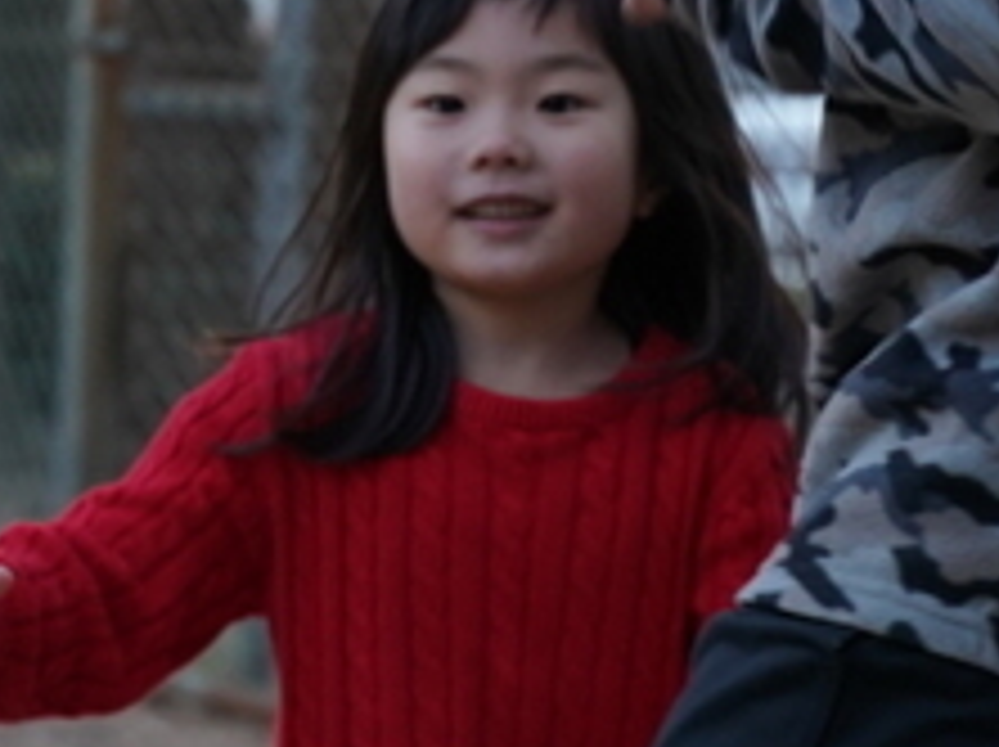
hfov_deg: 8.9
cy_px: 270
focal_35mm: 222
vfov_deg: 6.7
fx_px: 6400
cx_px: 288
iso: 800
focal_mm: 50
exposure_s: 1/200
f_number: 3.5
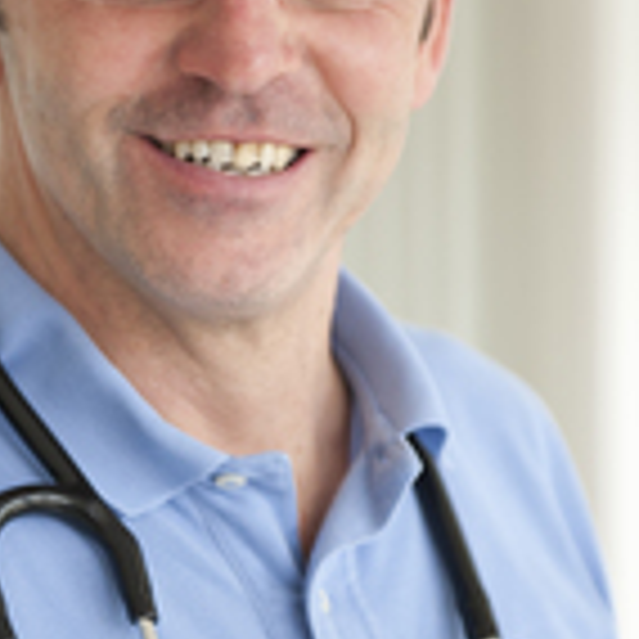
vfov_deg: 10.4
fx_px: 3509
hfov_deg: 10.4
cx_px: 194
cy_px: 248
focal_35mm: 168
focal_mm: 70
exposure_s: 1/80
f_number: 2.8
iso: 800
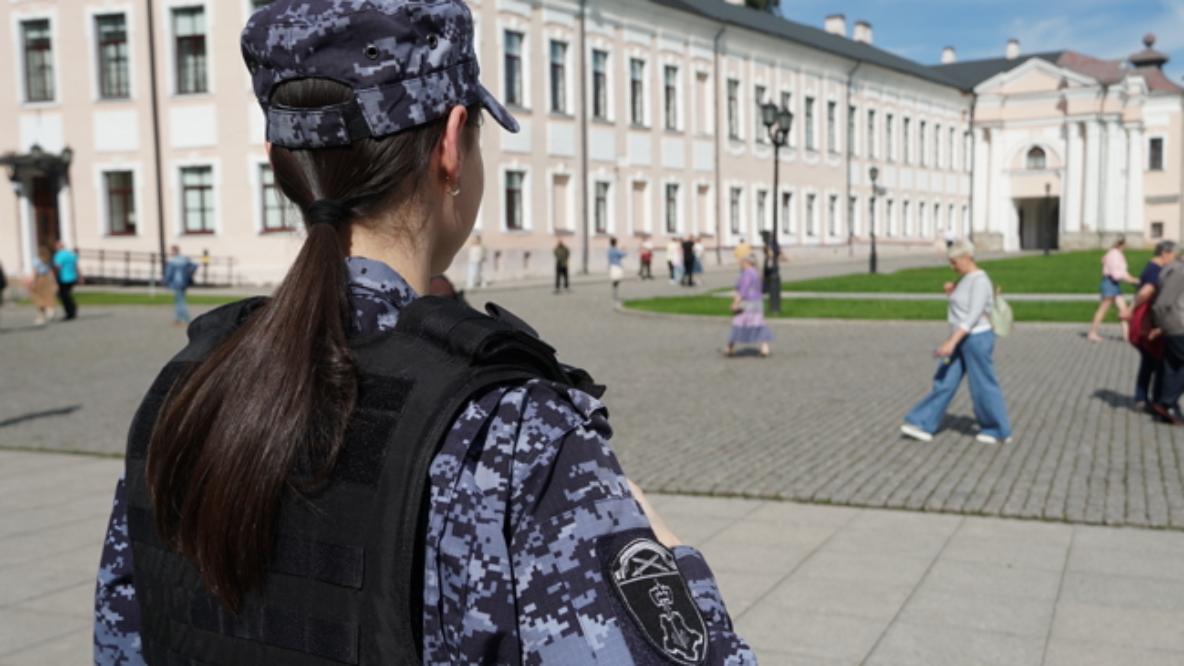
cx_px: 609
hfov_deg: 50.5
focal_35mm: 40
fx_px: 1256
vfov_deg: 29.7
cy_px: 372
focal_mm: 22
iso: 100
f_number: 4.5
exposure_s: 1/1250
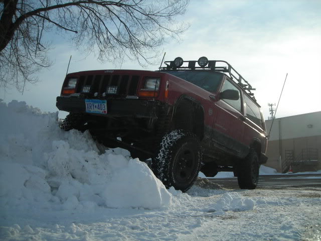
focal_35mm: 38
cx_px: 160
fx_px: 352
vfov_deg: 37.7
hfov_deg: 49.0
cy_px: 120
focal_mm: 6.3
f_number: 6.4
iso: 50
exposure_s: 1/230
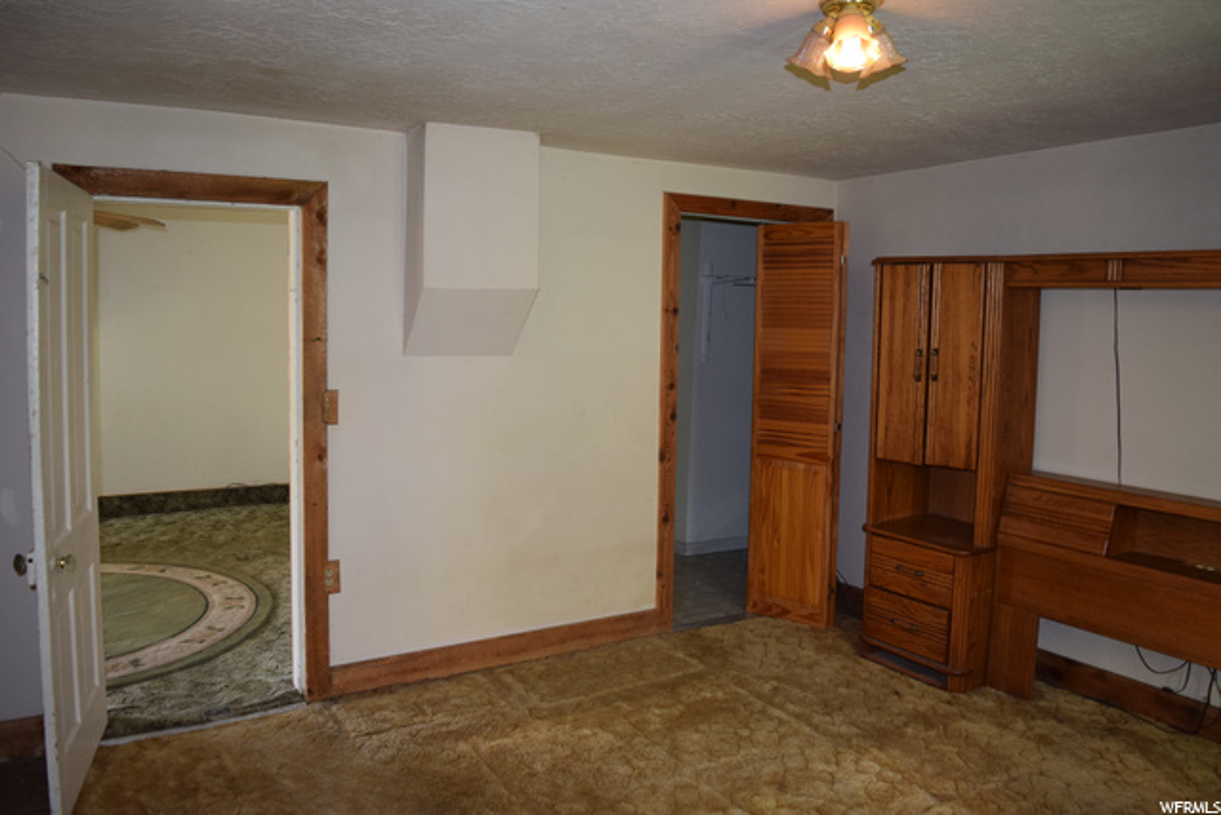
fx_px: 916
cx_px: 610
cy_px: 408
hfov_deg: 67.4
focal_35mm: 27
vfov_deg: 48.0
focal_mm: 18
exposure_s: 1/60
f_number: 4
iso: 800
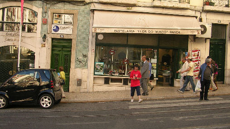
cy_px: 49
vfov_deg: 28.2
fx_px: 256
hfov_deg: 48.4
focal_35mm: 42
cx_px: 116
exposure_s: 1/120
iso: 50
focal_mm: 5.8
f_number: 2.8
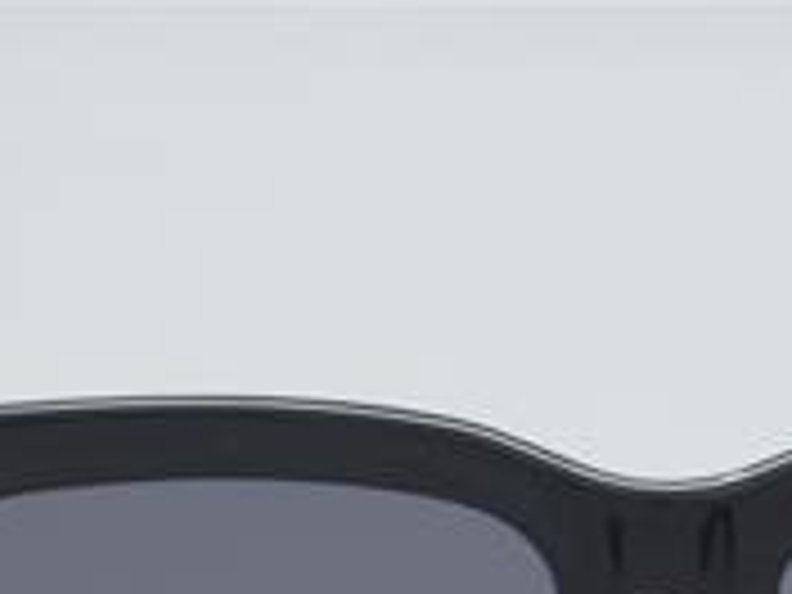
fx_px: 3752
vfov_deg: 9.0
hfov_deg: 12.0
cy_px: 594
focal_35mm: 164
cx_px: 670
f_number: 32
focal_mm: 50
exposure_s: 1/4
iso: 100
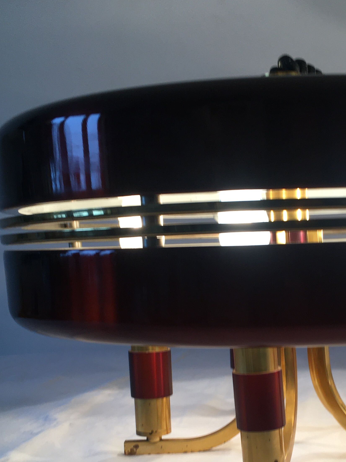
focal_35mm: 53
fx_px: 706
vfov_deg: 35.5
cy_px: 336
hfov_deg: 27.0
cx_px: 276
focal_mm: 4.15
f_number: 2.2
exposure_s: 1/100
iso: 40
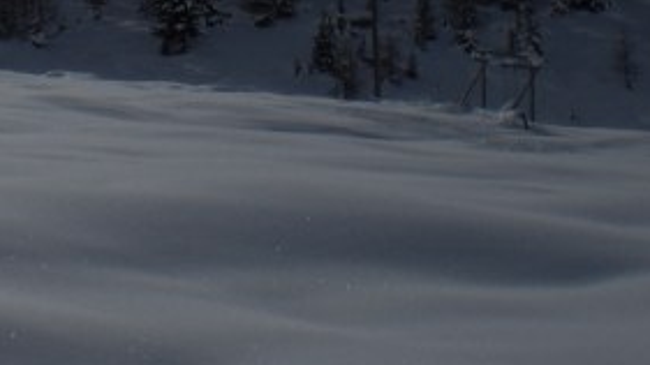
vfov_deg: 9.8
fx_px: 2034
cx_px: 106
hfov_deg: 18.0
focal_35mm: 118
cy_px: -273
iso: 50
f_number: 4.4
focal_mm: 6.3
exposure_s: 1/2000
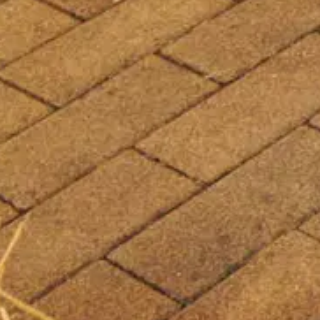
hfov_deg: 8.7
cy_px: -352
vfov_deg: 9.0
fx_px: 1893
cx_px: 807
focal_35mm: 181
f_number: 3
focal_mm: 5.5
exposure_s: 1/320
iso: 100
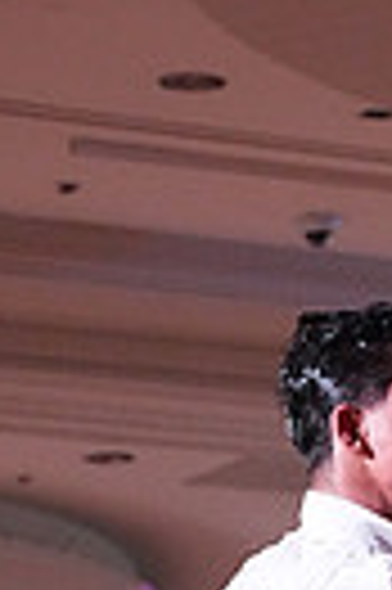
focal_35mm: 310
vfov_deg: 6.5
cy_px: 1000
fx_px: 5076
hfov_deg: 4.4
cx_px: 782
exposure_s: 1/400
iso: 10000
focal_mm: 70
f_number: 5.6
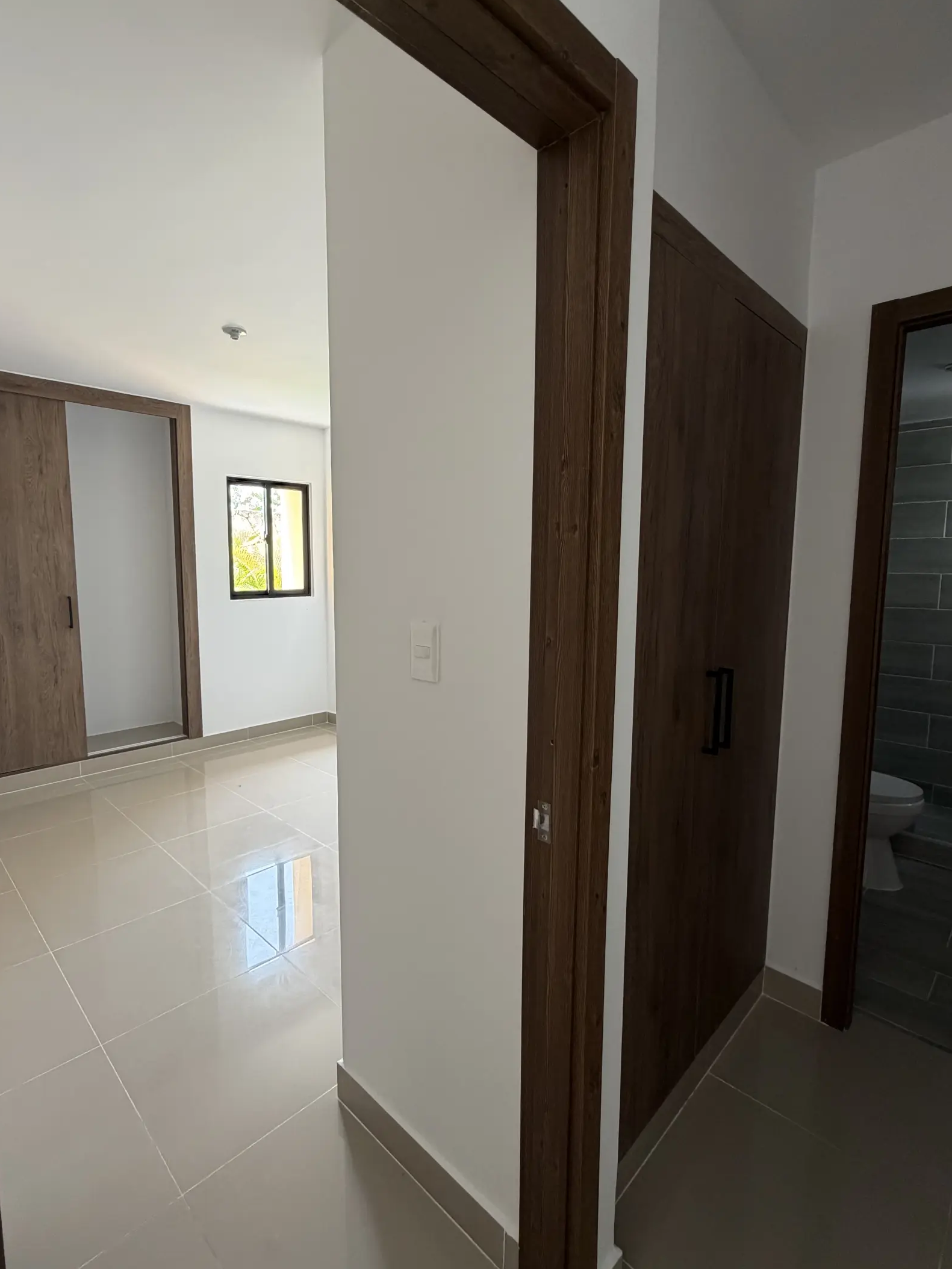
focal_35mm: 17
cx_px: 426
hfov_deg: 74.5
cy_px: 634
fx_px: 623
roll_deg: +0.1
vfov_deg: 91.0
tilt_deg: -6.6
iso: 250
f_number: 2.2
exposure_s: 1/121
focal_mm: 2.22
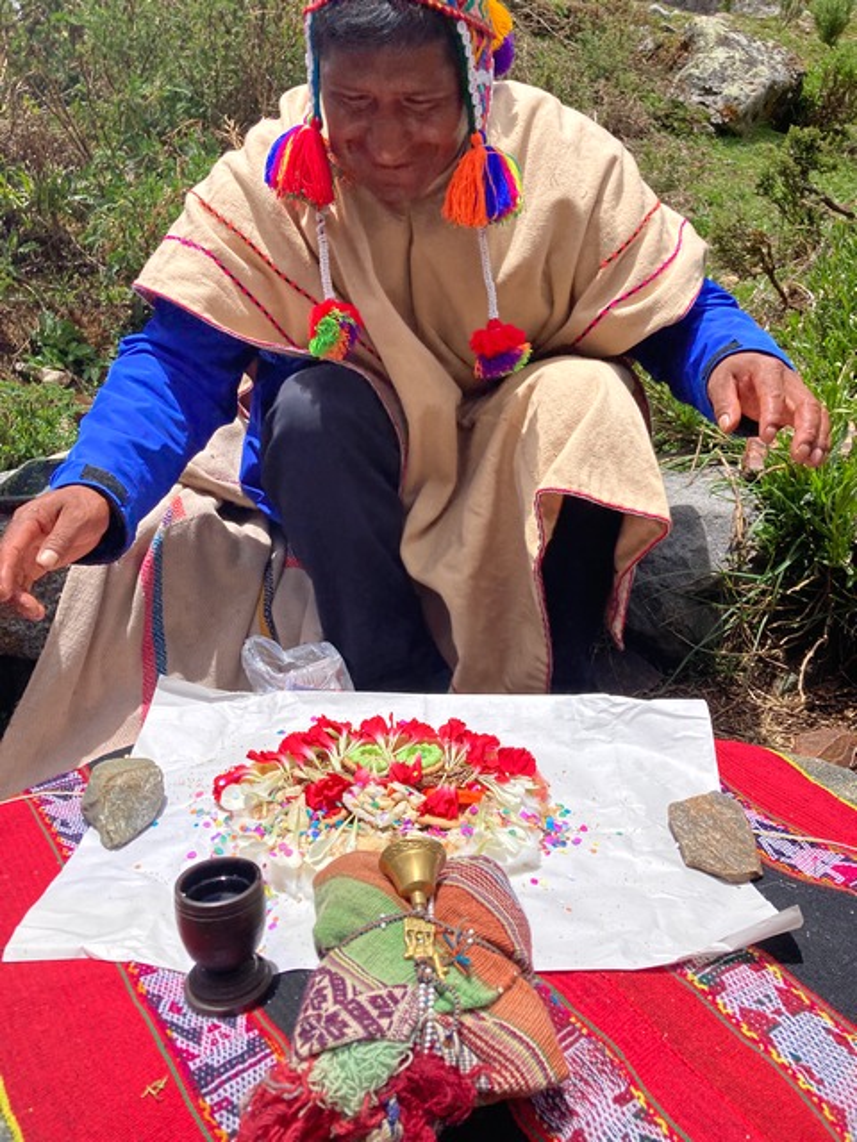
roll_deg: +0.4
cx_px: 428
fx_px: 924
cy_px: 571
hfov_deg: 49.7
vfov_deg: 63.4
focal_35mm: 28
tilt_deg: -14.2
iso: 20
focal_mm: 3.99
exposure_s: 1/4000
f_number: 1.8
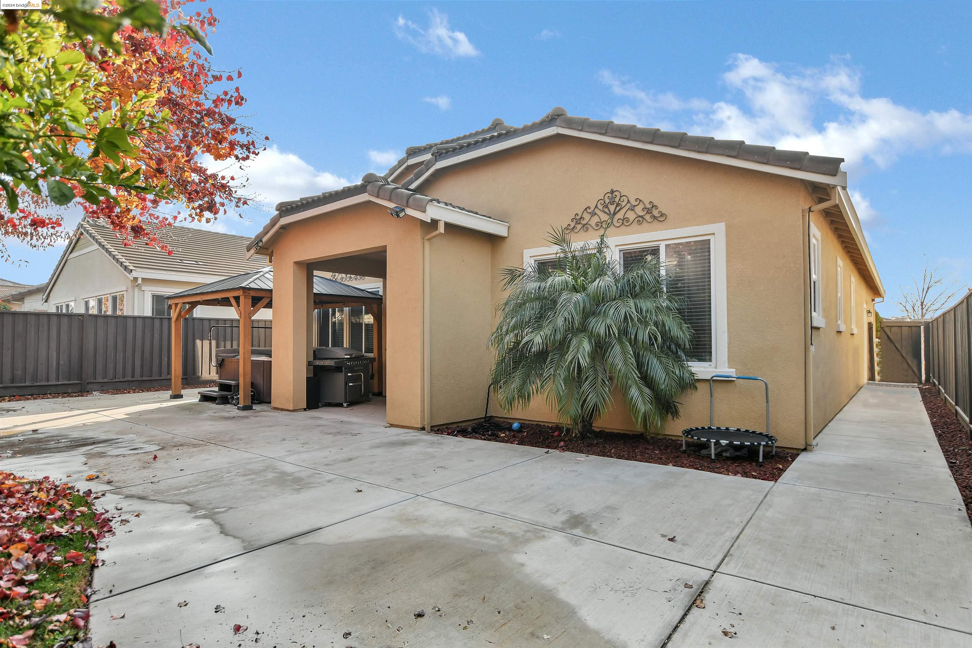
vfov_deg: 77.3
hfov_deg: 100.4
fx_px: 405
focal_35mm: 15
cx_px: 486
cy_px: 324
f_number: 4
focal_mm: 10
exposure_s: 1/400
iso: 250
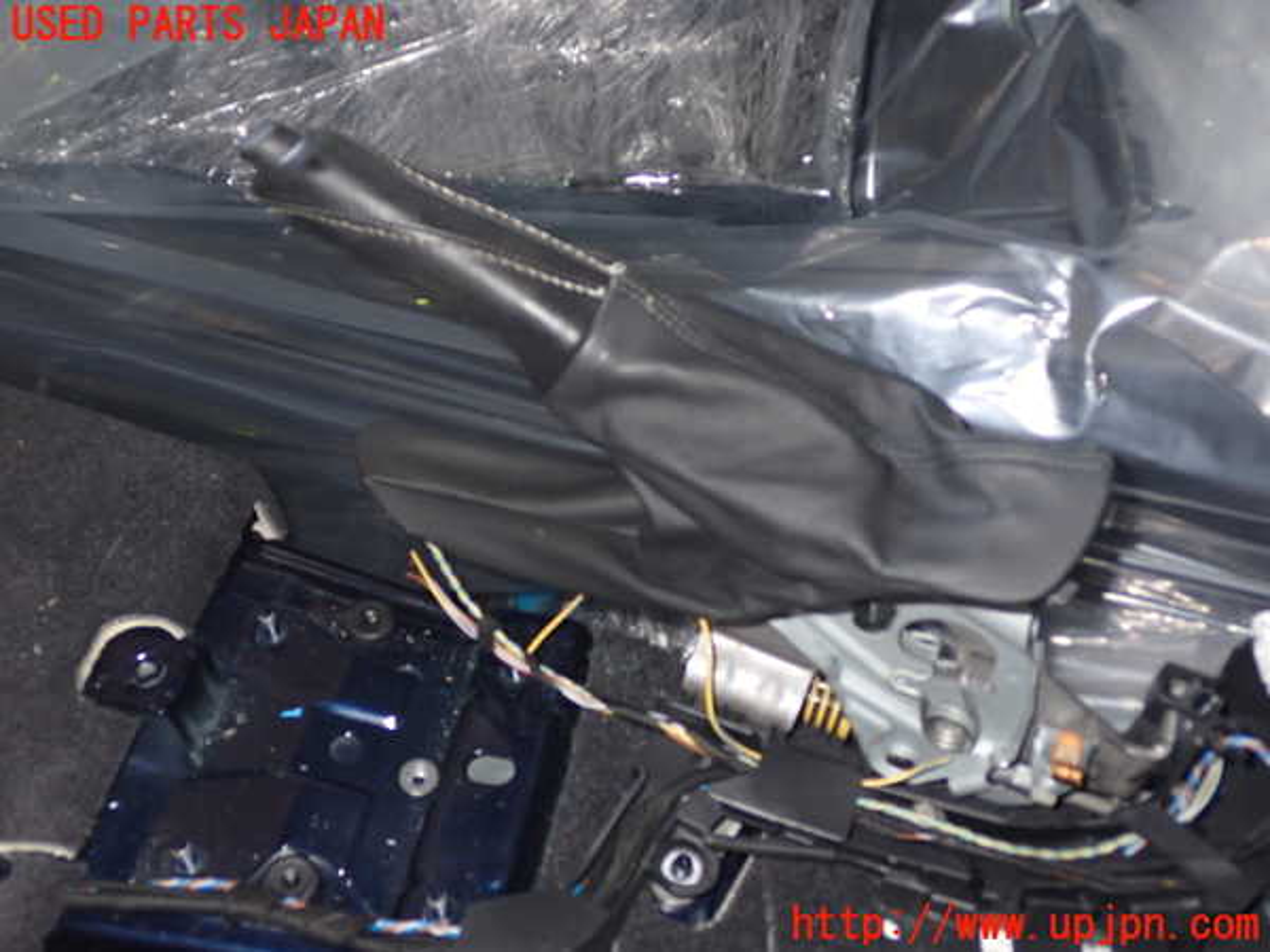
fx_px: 1504
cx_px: 635
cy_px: 476
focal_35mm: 41
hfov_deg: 45.8
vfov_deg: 35.1
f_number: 2.8
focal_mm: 7.31
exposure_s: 1/40
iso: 250
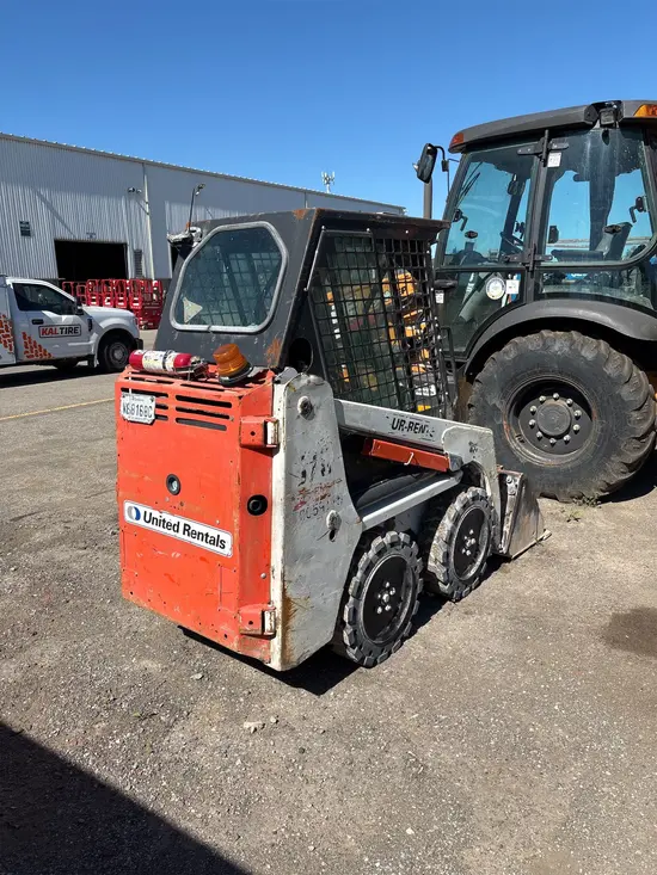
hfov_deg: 53.1
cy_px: 438
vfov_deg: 67.3
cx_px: 328
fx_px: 658
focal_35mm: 26
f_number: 1.6
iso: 50
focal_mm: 5.96
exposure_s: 1/3021
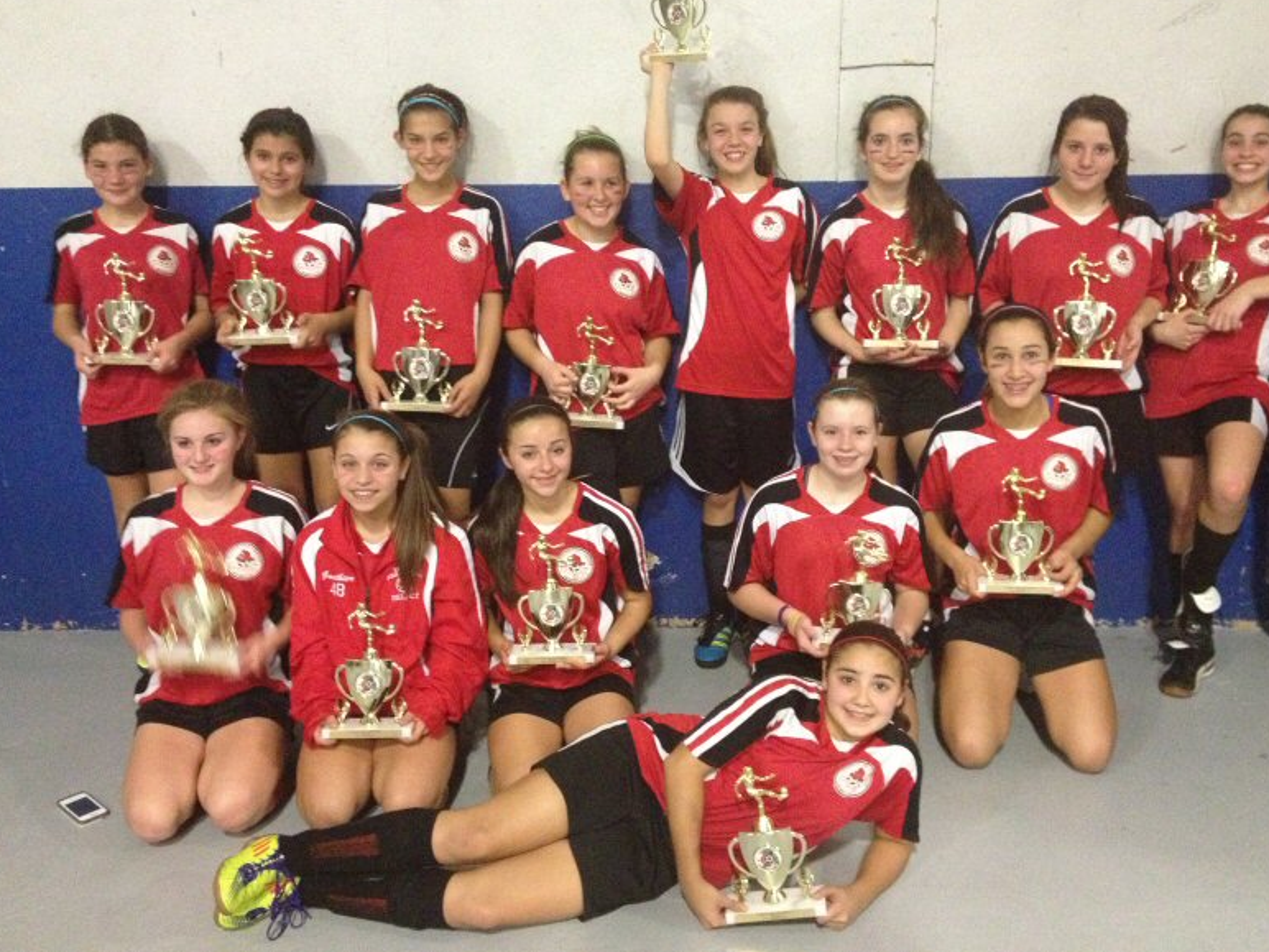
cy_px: 454
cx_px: 659
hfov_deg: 50.1
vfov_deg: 38.7
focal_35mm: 37
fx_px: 1356
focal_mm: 4.28
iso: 800
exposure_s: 1/15
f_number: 2.4
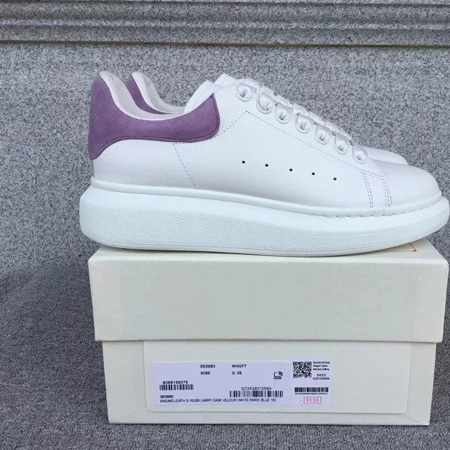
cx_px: 271
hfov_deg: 44.7
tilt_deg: -15.7
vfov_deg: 44.9
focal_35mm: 37
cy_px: 224
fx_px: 544
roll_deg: -0.2
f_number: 2.4
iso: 25
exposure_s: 1/608
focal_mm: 3.3
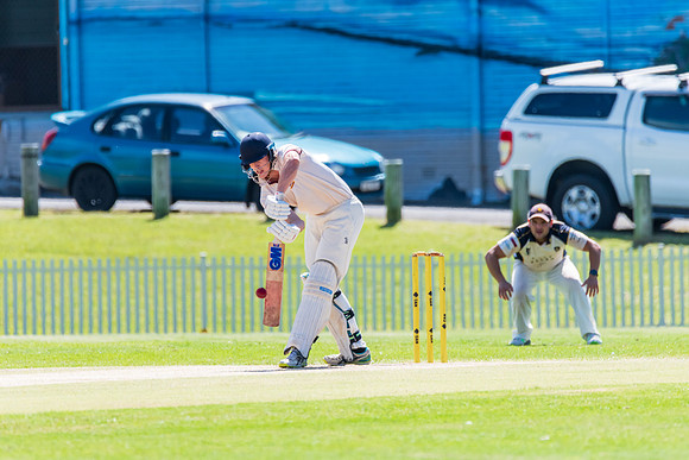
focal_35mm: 697
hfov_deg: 3.0
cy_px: 212
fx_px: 13339
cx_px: 317
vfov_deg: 2.0
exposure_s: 1/2000
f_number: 6.3
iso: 640
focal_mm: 600
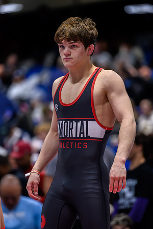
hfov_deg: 4.6
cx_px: 66
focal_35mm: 300
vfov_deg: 6.9
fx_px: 1912
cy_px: 114
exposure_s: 1/800
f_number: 2.8
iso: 4000
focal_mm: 200
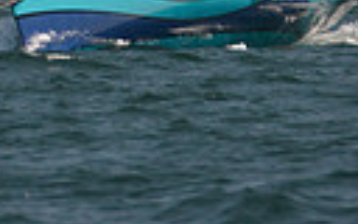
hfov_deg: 2.3
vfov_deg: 1.4
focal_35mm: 921
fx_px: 8986
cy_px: -535
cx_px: 52
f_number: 6.3
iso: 400
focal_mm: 200
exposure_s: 1/800
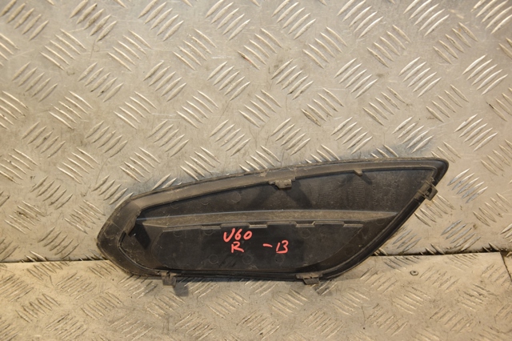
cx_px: 256
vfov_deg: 20.1
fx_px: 959
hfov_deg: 29.9
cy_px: 170
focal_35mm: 68
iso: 800
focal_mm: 45
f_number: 4.8
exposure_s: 1/125
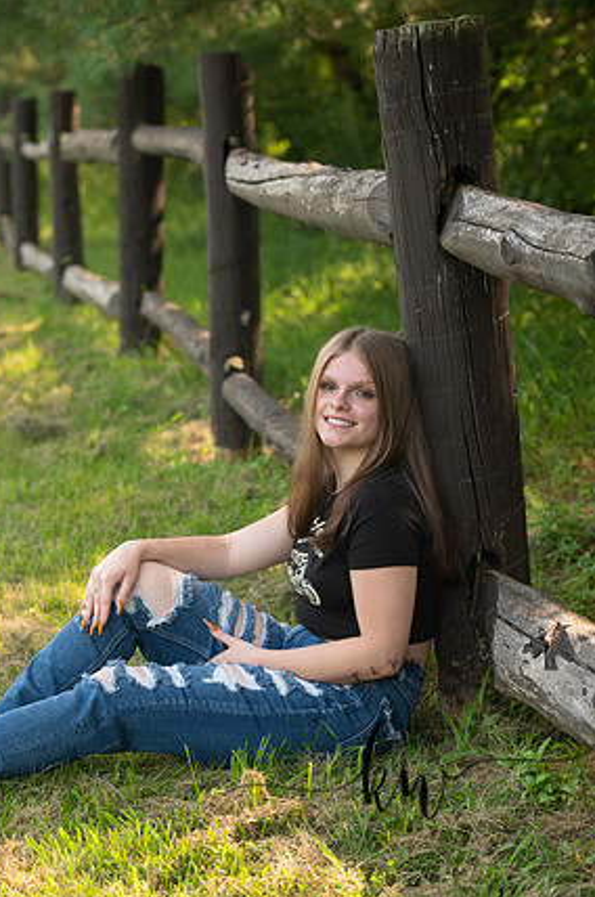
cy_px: 434
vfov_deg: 20.4
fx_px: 2487
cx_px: 286
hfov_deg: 13.6
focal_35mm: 100
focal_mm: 95
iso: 400
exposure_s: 1/200
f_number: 4.5
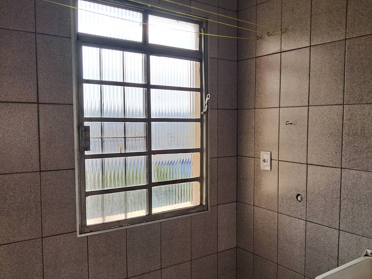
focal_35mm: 33
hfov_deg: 55.1
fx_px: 355
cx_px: 214
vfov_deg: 42.9
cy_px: 151
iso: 50
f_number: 1.8
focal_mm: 4
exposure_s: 1/178
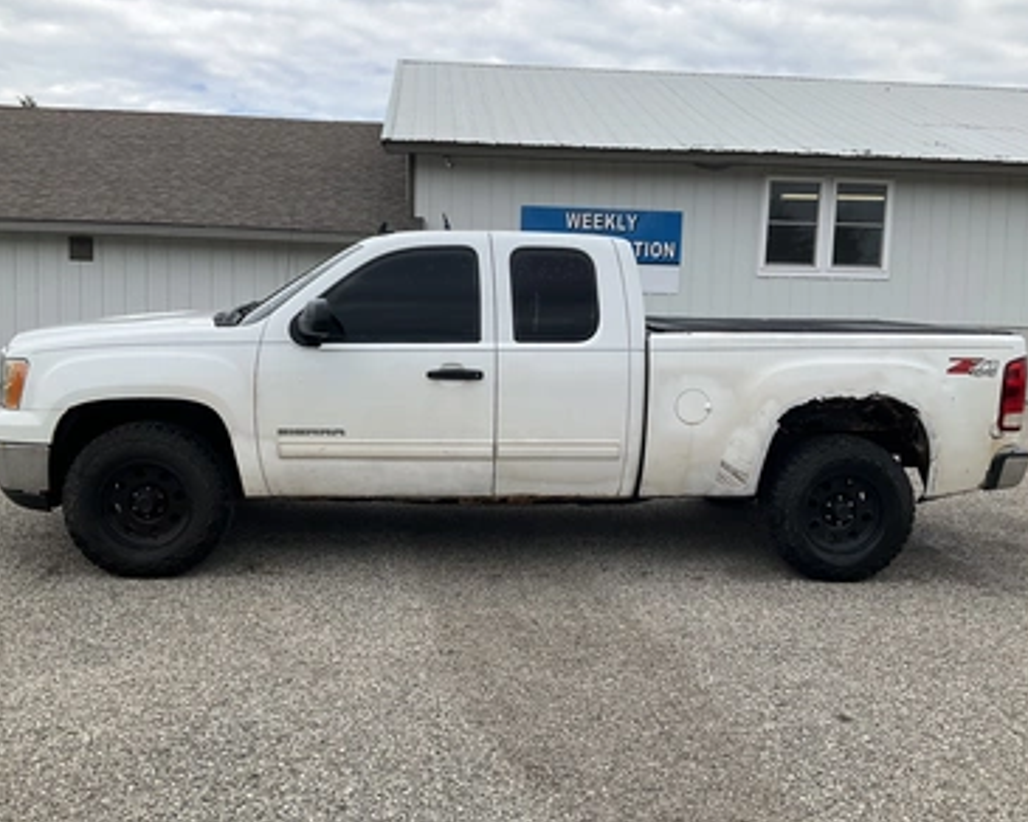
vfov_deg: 47.1
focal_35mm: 31
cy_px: 414
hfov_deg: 57.2
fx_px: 943
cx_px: 507
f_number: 1.8
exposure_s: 1/898
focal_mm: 3
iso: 25
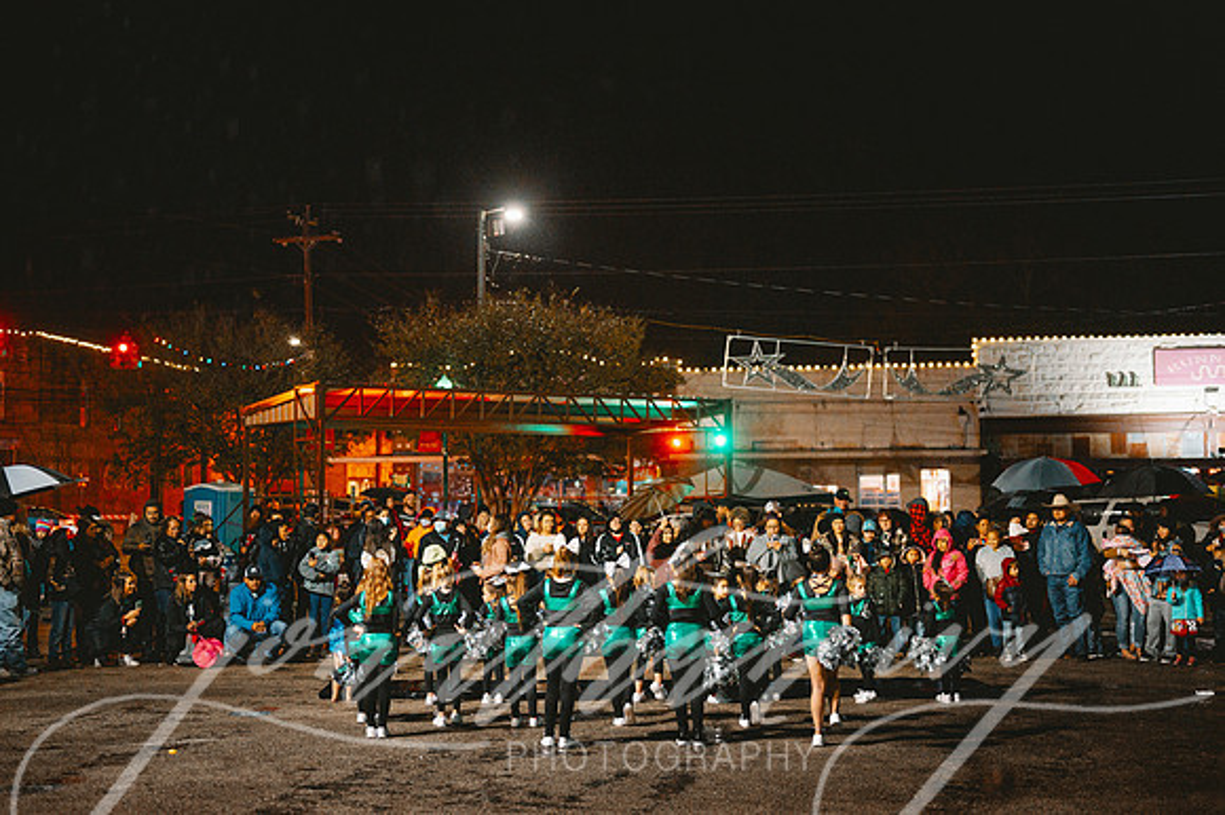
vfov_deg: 27.0
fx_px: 1700
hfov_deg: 39.6
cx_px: 612
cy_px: 408
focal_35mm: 50
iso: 3200
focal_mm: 50
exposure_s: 1/200
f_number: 2
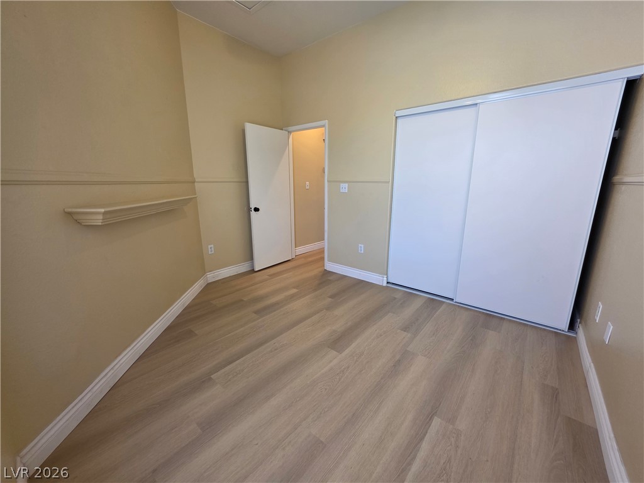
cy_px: 242
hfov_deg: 106.2
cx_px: 322
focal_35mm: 13
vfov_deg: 89.9
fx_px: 242
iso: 160
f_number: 1.9
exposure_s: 1/60
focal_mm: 2.2
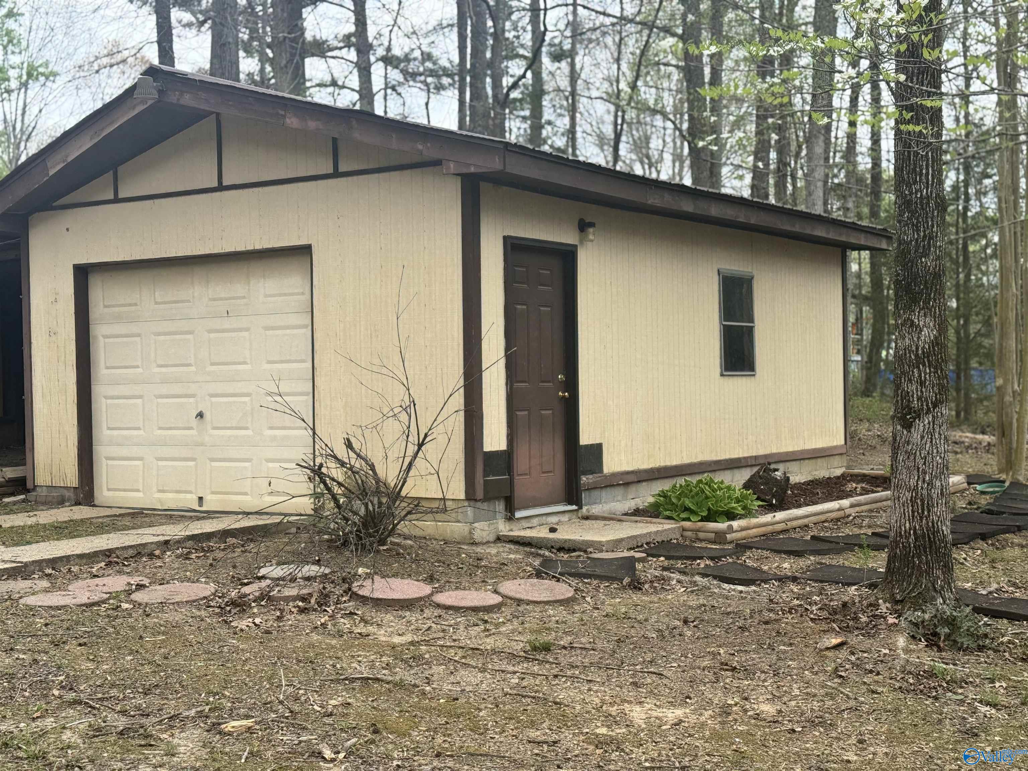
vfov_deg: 30.3
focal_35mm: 48
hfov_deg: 39.7
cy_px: 386
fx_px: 1425
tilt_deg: -0.4
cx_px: 514
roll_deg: +1.0
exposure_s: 1/1312
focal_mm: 6.76
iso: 64
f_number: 1.78
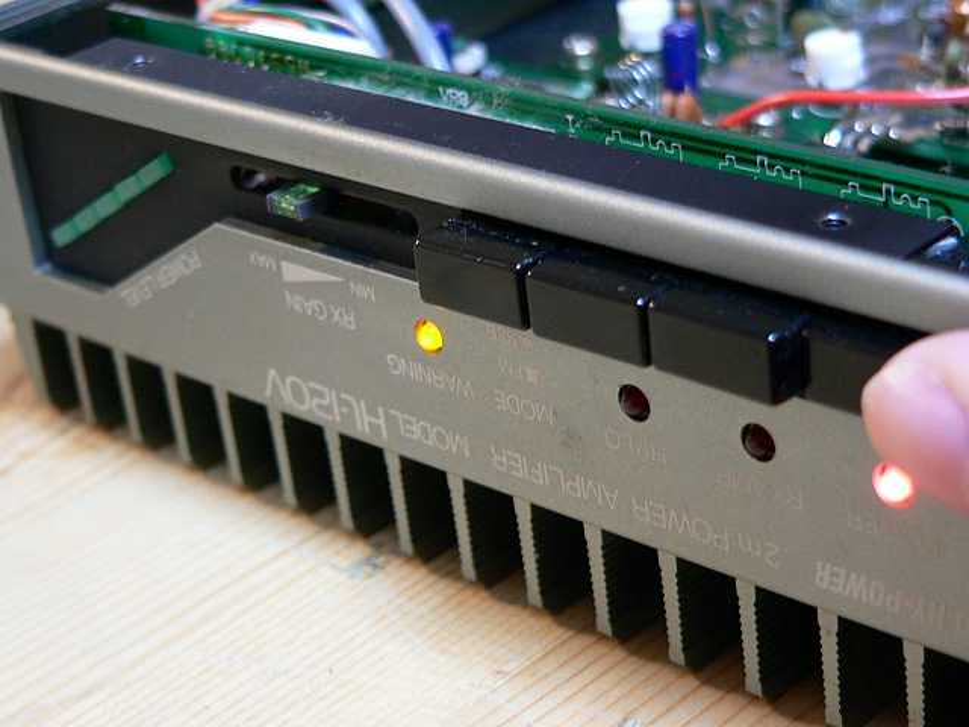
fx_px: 2211
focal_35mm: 79
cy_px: 364
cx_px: 484
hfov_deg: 24.7
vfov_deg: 18.7
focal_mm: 13.2
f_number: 2.8
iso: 200
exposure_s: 1/8
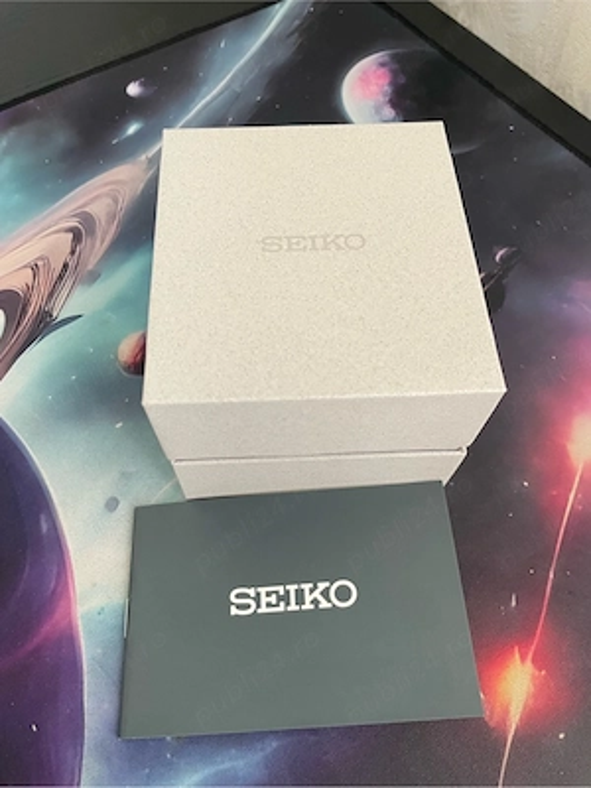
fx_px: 592
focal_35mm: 26
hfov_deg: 53.1
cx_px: 296
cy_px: 394
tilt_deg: -60.9
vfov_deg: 67.3
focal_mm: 4.2
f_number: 1.6
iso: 125
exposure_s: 1/85
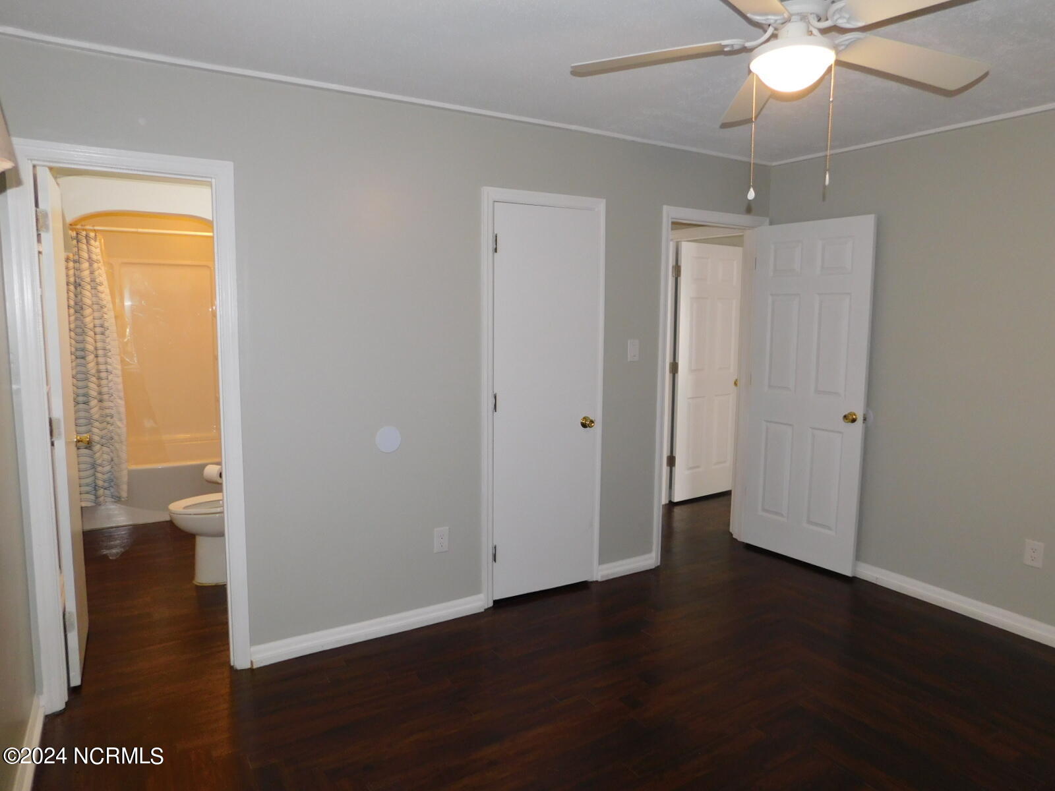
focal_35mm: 23
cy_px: 396
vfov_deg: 58.9
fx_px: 701
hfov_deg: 73.9
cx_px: 528
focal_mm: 4
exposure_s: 1/30
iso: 200
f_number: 3
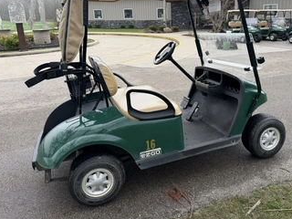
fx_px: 253
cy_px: 87
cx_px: 172
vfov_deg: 46.5
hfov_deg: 59.6
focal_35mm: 30
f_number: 1.78
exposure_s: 1/1250
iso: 80
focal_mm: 6.76
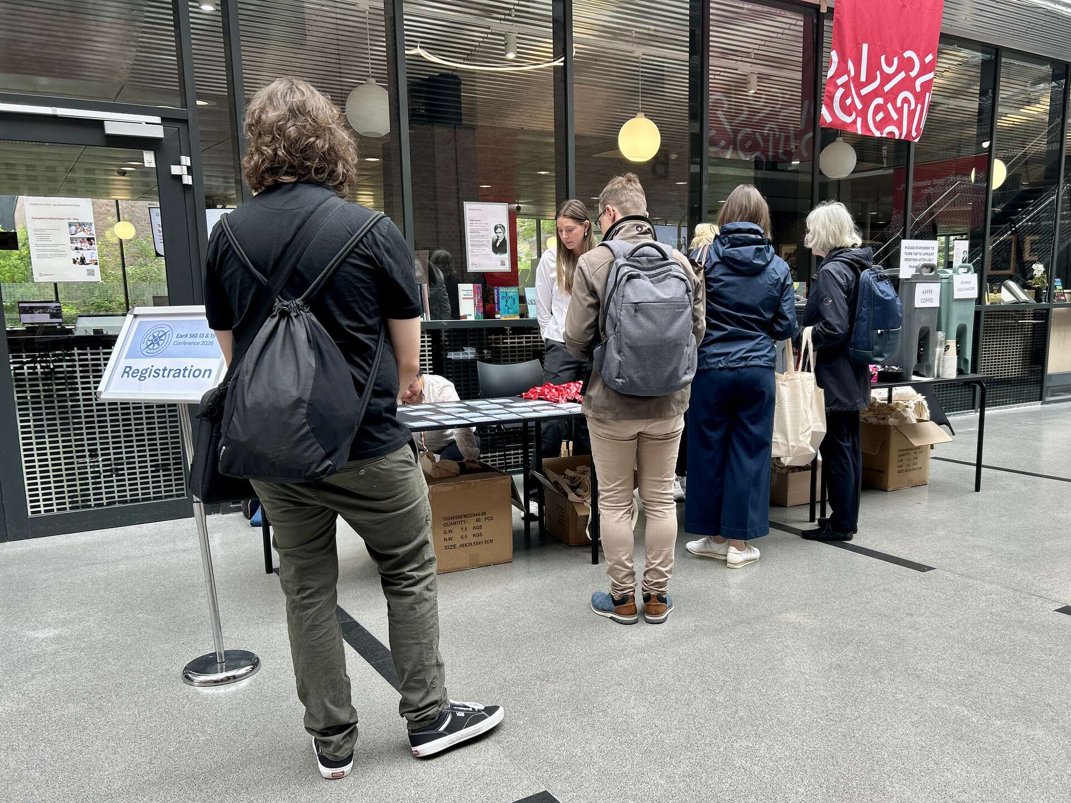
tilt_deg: -9.8
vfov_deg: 53.1
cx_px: 536
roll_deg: +1.3
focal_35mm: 26
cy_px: 402
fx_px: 804
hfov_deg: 67.3
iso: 40
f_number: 1.5
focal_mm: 5.7
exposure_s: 1/121
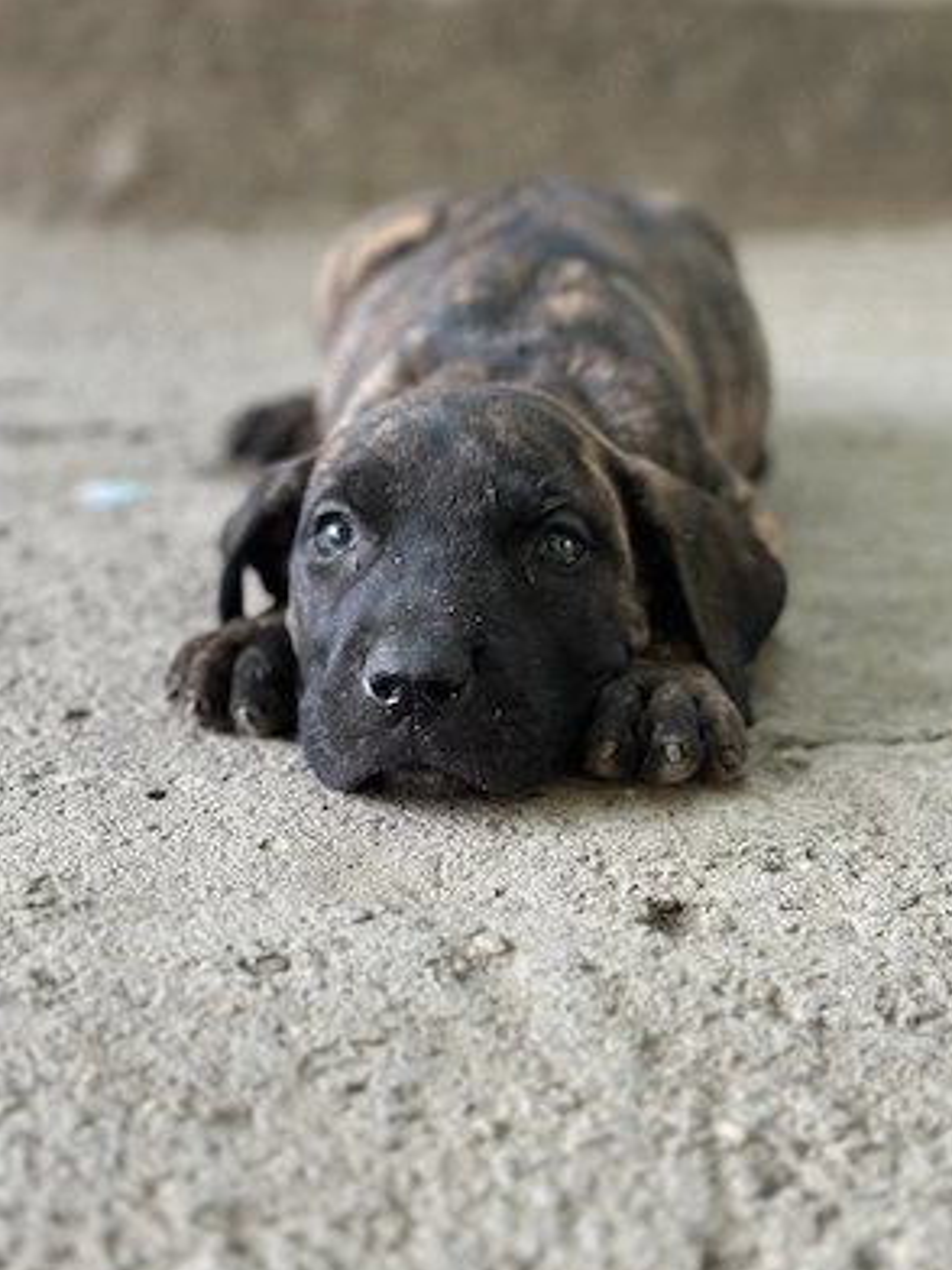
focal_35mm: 49
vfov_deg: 38.9
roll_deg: -3.6
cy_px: 641
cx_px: 482
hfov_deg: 29.7
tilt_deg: -18.8
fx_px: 1797
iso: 125
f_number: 1.78
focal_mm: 6.86
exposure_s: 1/107
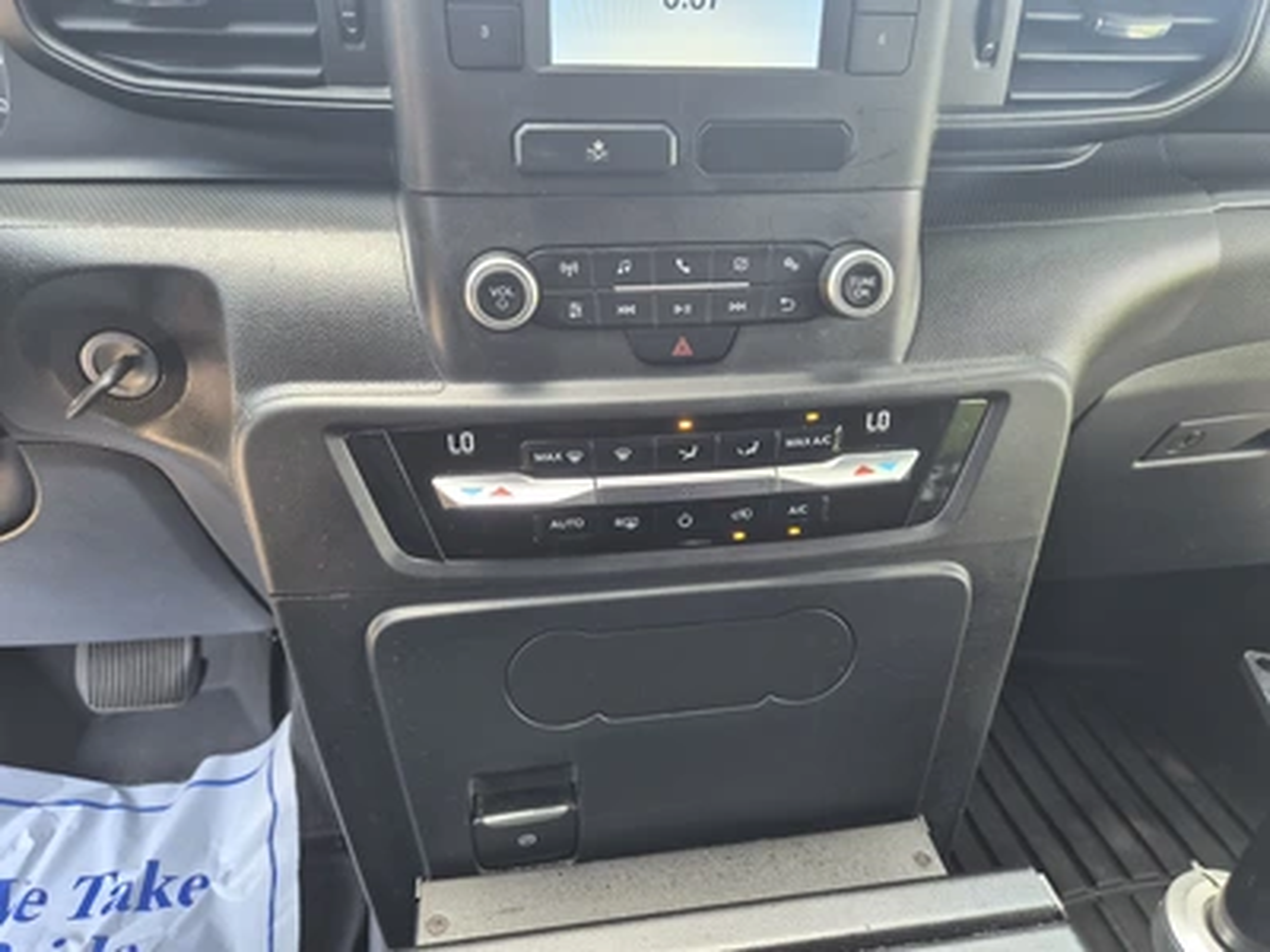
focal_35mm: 23
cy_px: 476
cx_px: 635
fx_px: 844
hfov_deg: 73.9
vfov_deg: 58.9
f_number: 1.8
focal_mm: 5.4
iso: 200
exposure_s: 1/180
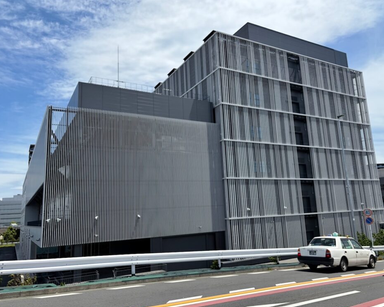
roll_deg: +3.8
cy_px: 152
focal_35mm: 28
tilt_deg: +12.8
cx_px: 208
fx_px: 318
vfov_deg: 51.5
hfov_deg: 62.1
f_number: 1.6
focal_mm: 5.96
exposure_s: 1/6329
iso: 64
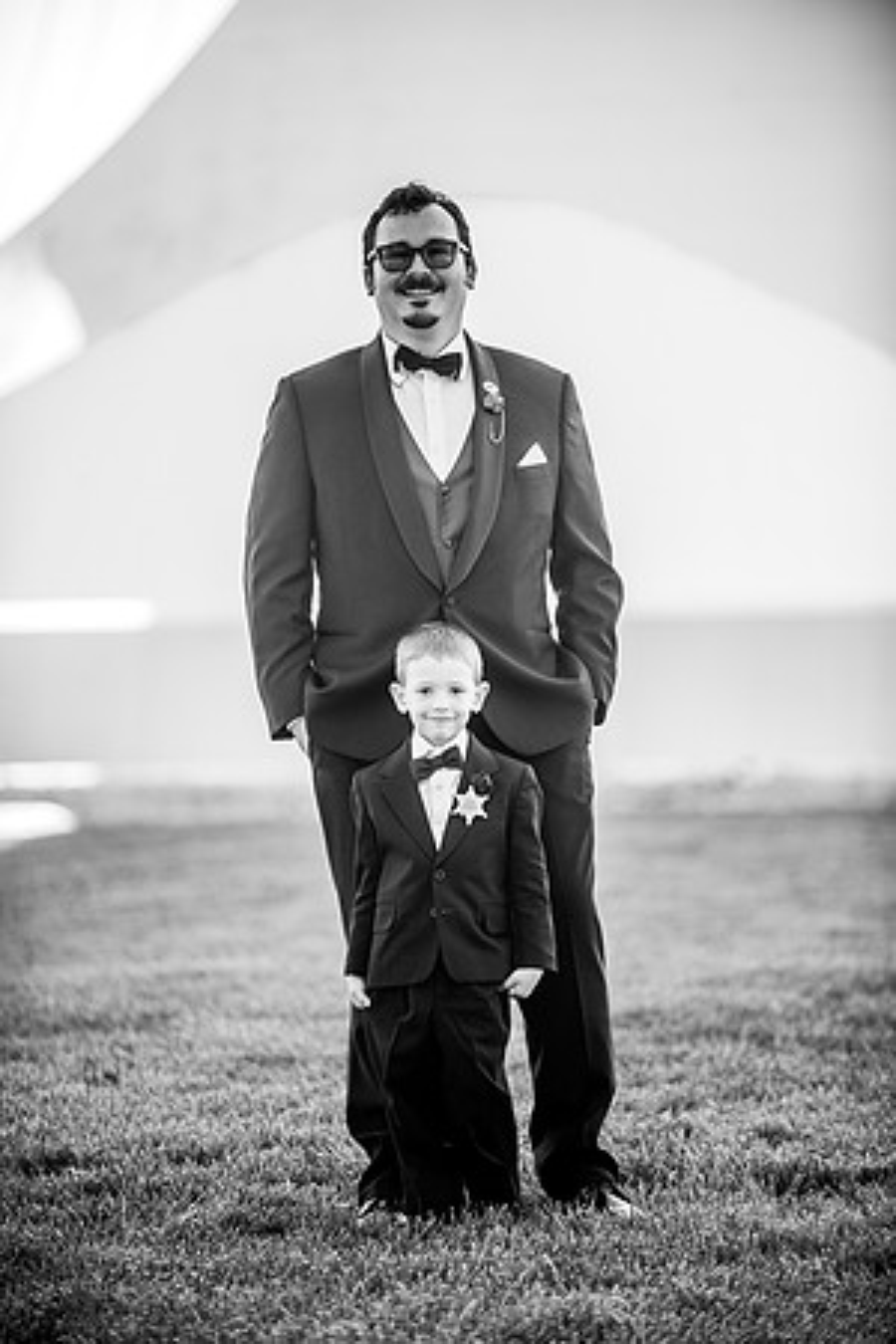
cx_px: 448
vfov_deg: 11.4
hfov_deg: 7.6
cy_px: 672
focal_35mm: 180
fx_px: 6719
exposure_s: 1/1600
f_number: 2.8
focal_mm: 180
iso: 400
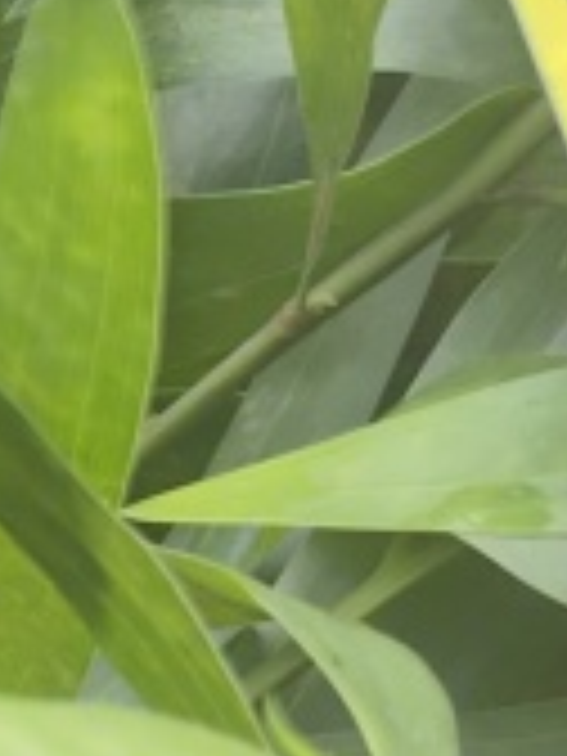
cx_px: -1156
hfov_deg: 7.6
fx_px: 3735
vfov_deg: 11.5
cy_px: 569
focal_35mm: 171
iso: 50
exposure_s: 1/586
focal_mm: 5.75
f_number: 2
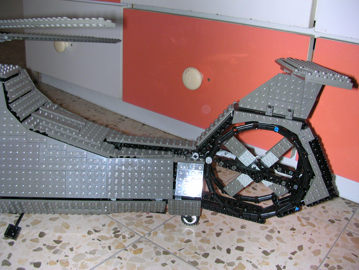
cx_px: 180
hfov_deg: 50.1
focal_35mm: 37
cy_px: 135
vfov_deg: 38.7
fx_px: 384
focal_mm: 5.6
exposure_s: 1/60
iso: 100
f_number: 2.7
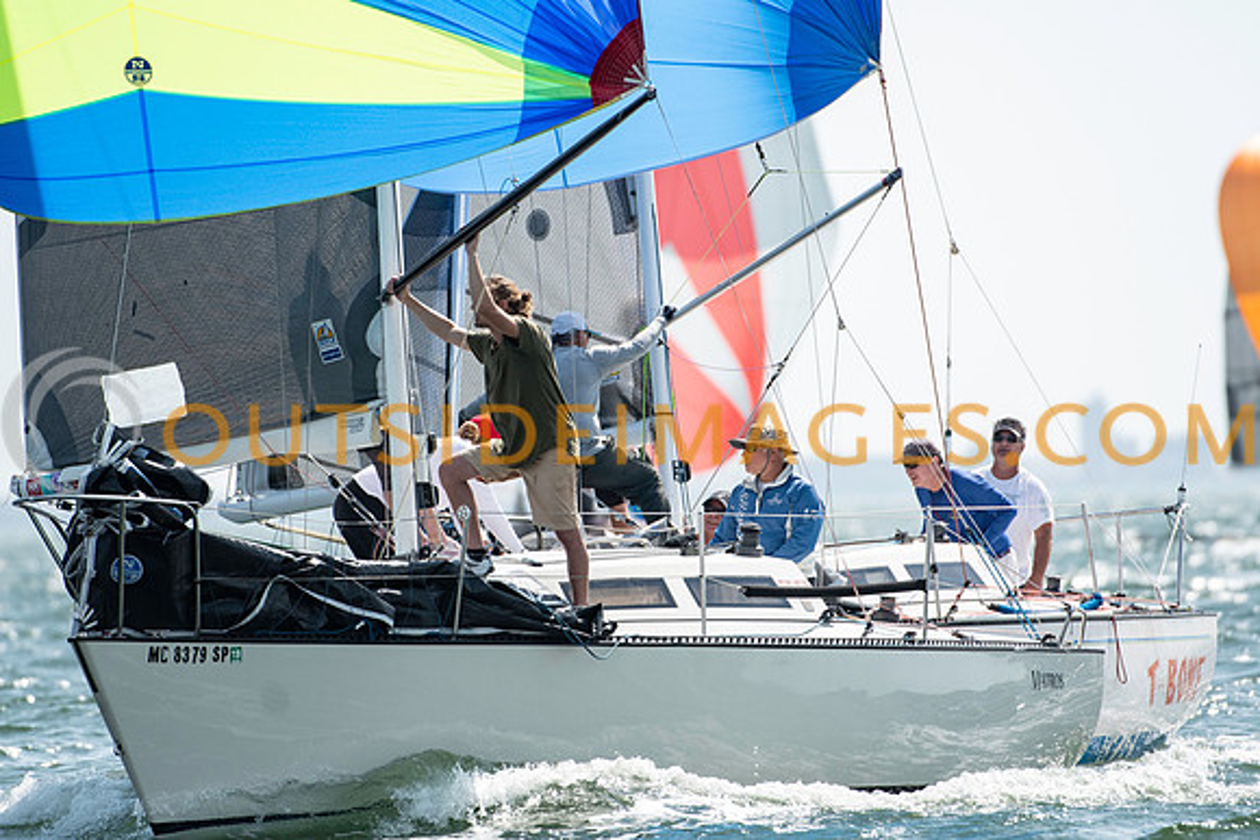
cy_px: 420
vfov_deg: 2.2
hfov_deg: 3.3
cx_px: 630
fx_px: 21574
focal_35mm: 616
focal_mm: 400
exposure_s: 1/2500
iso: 400
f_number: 5.6
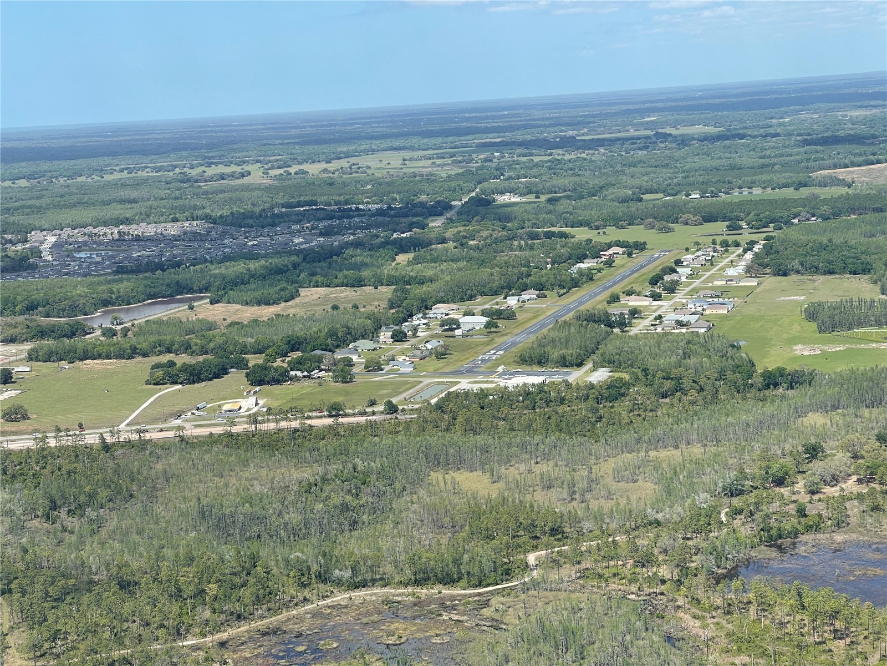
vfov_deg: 22.9
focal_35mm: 64
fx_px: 1640
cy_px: 333
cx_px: 444
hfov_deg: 30.3
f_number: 2.2
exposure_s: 1/834
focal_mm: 7.5
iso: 20
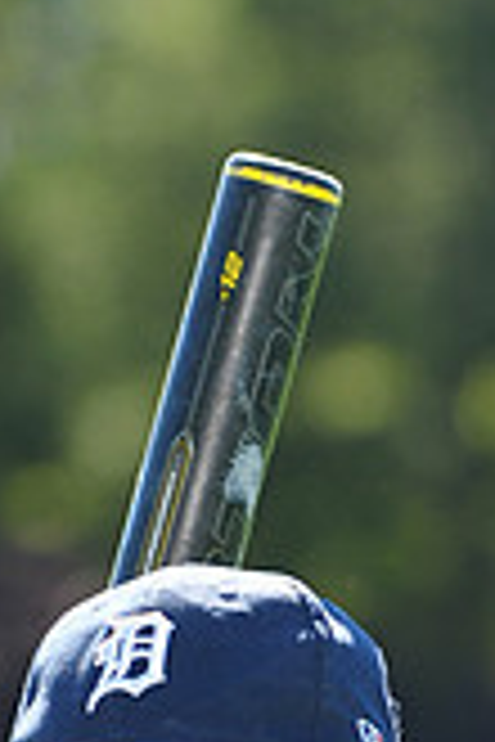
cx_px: 176
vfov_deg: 3.2
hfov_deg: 2.1
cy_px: 1052
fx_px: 13405
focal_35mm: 650
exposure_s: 1/640
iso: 320
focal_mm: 185
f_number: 5
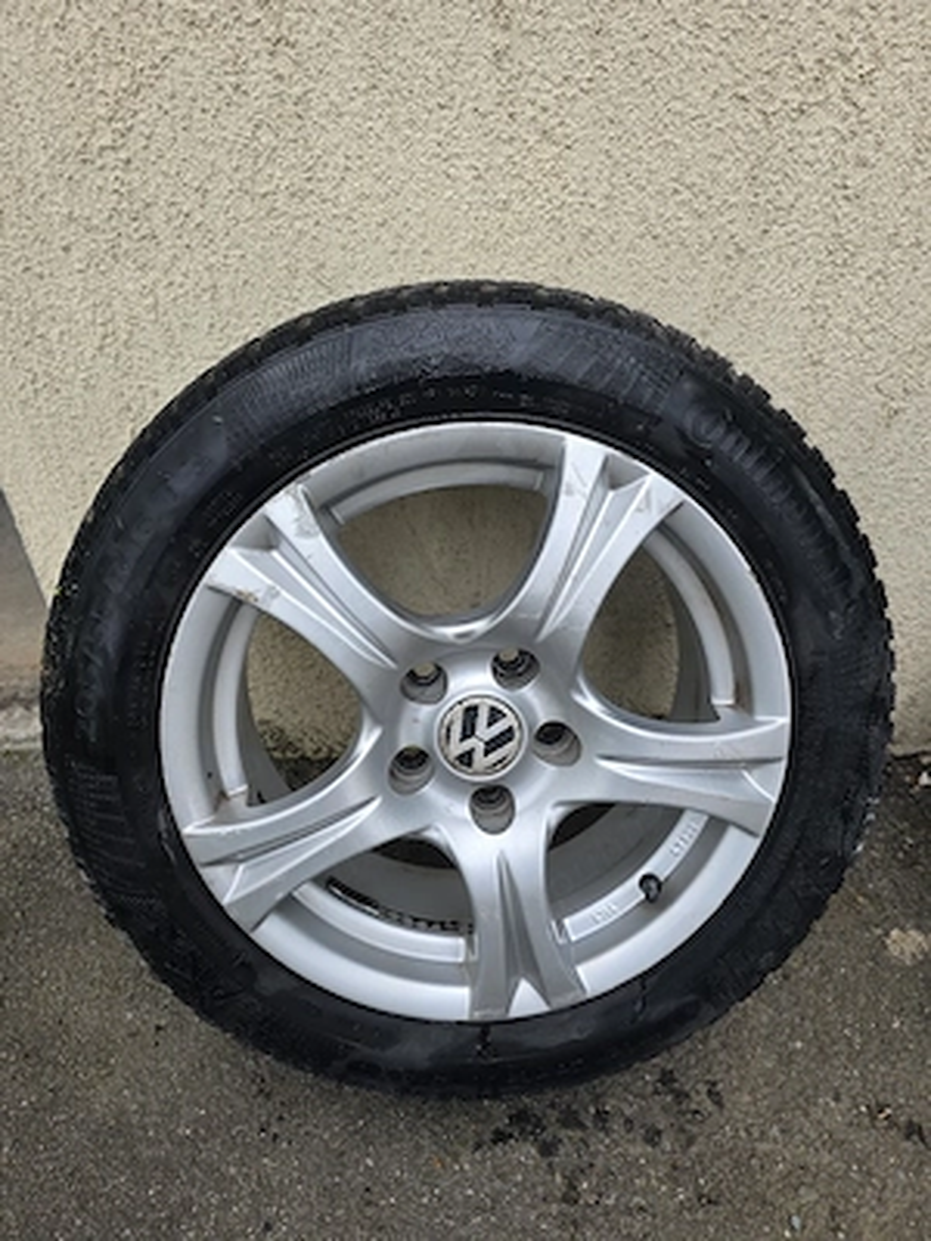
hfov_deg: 58.9
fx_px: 825
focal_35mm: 23
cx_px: 466
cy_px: 620
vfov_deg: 73.9
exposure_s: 1/370
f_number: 1.7
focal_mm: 6.3
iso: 25
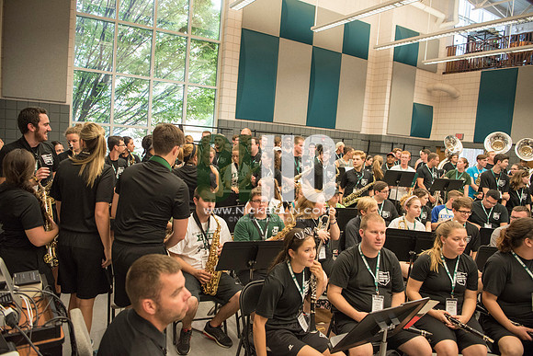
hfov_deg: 73.7
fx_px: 355
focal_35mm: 24
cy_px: 178
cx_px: 266
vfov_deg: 53.2
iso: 2500
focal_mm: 24
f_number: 3.2
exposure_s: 1/200
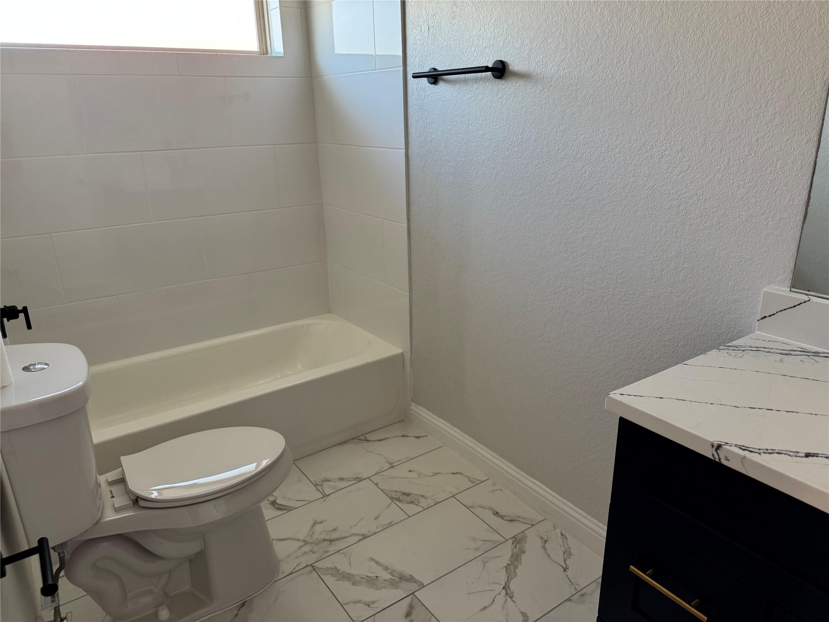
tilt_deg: -19.6
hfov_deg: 71.6
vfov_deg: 56.8
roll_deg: +1.6
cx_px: 414
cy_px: 311
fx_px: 575
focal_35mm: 24
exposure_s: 1/60
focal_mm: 6.76
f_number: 1.78
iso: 125
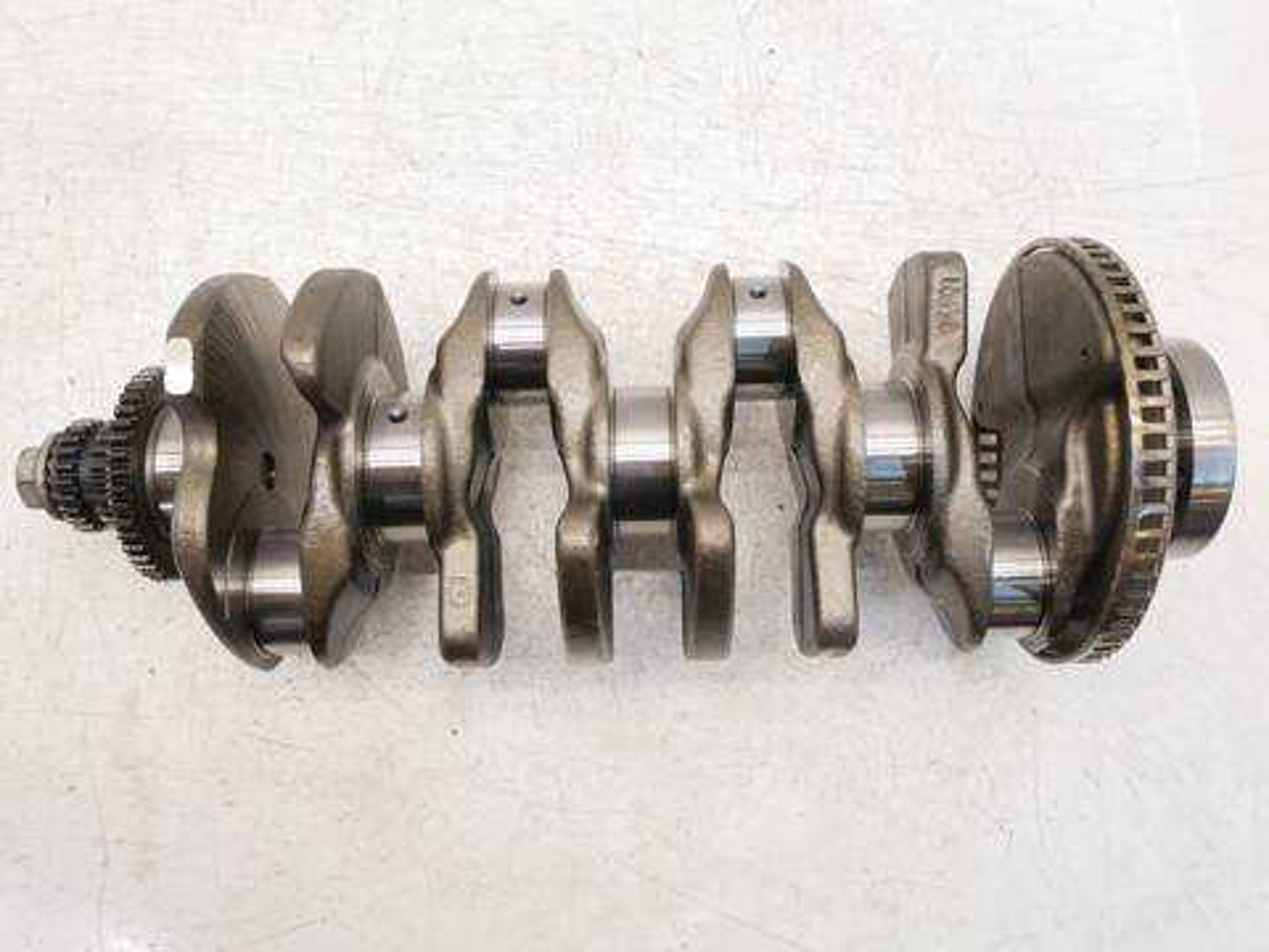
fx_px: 1026
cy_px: 476
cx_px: 634
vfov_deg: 49.7
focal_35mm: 28
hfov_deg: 63.4
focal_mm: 14
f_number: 3.7
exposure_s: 1/60
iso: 500
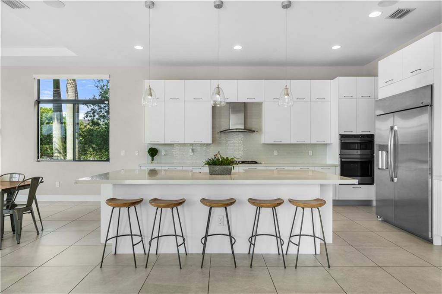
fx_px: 258
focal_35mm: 21
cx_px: 221
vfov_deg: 59.4
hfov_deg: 81.2
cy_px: 147
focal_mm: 21
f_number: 8
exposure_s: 1/400
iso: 400
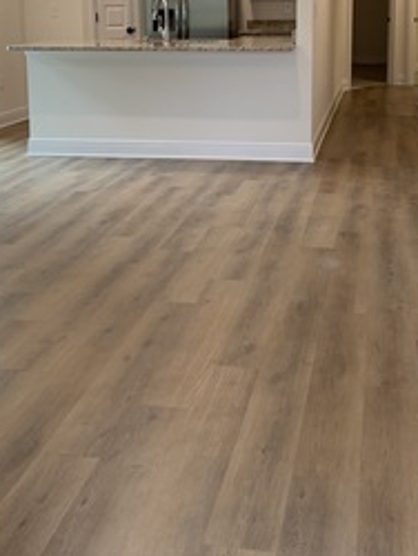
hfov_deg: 28.1
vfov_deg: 36.0
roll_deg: +0.2
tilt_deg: -10.0
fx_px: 836
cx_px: 210
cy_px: 145
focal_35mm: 52
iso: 64
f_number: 1.8
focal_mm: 4.25
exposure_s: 1/60
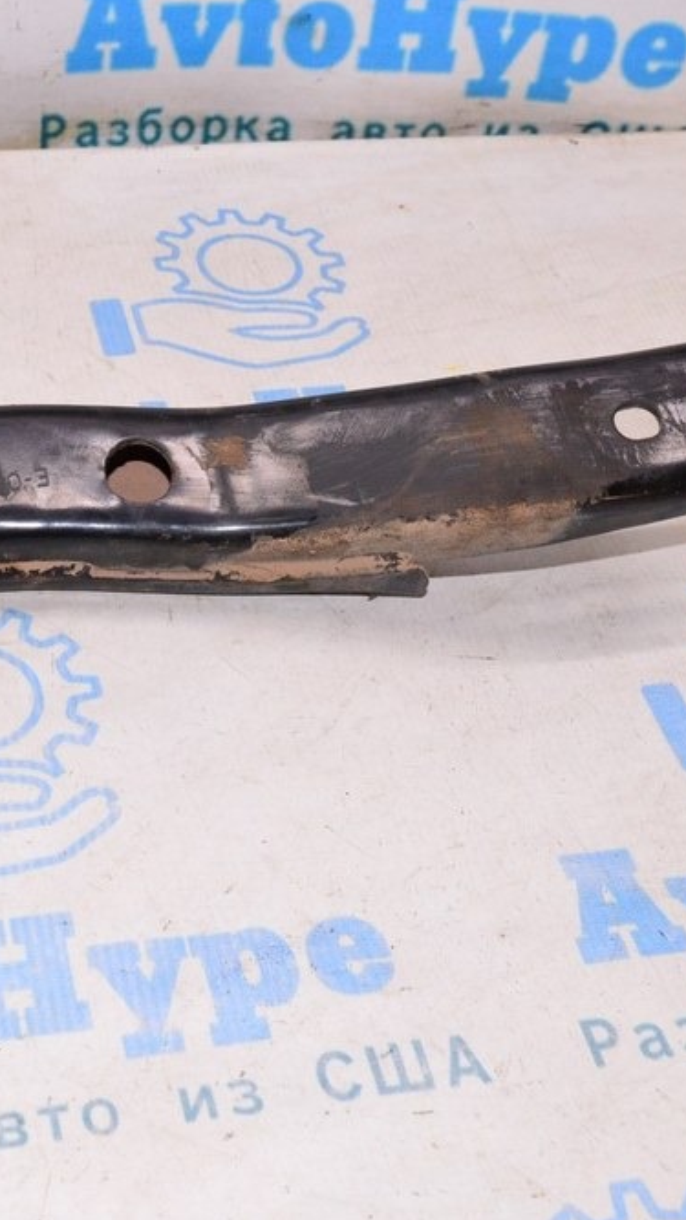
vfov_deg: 39.2
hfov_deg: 22.2
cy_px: 606
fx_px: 1715
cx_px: 97
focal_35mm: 53
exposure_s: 1/125
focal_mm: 22
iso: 1600
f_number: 8
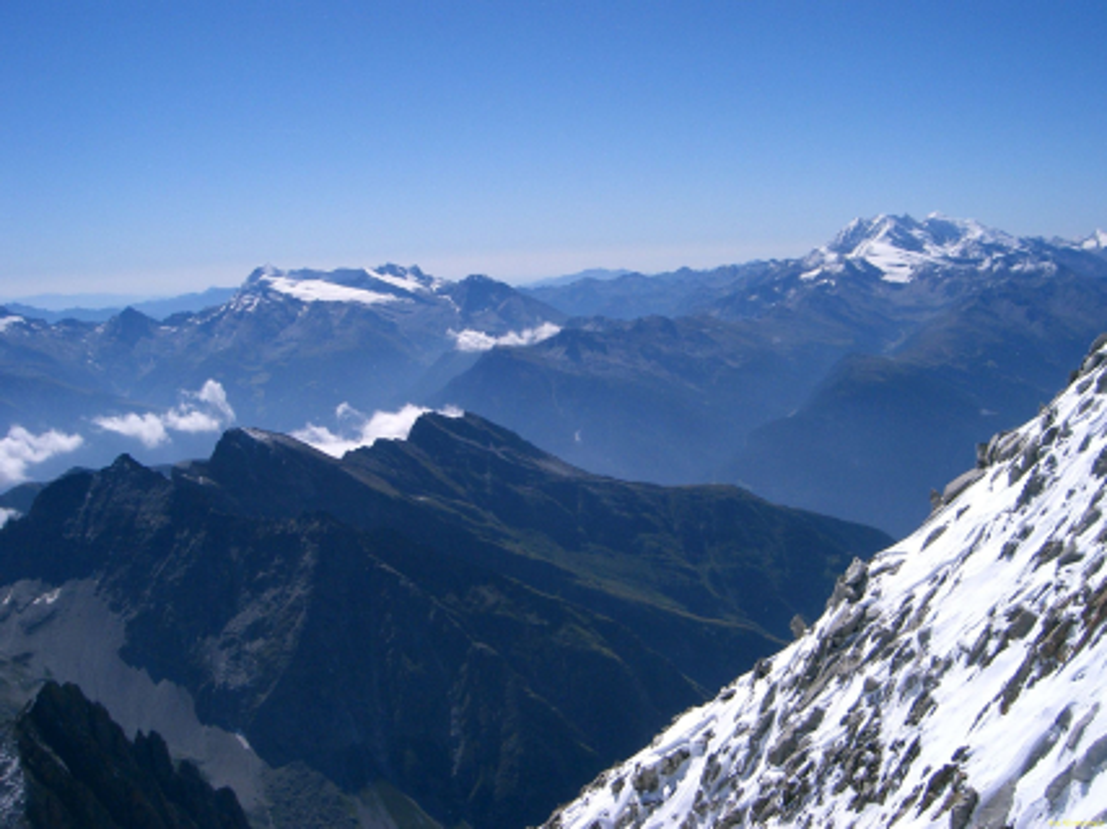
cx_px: 554
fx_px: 1247
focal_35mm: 39
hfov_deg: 47.9
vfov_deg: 36.8
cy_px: 414
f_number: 4.8
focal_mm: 8
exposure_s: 1/2000
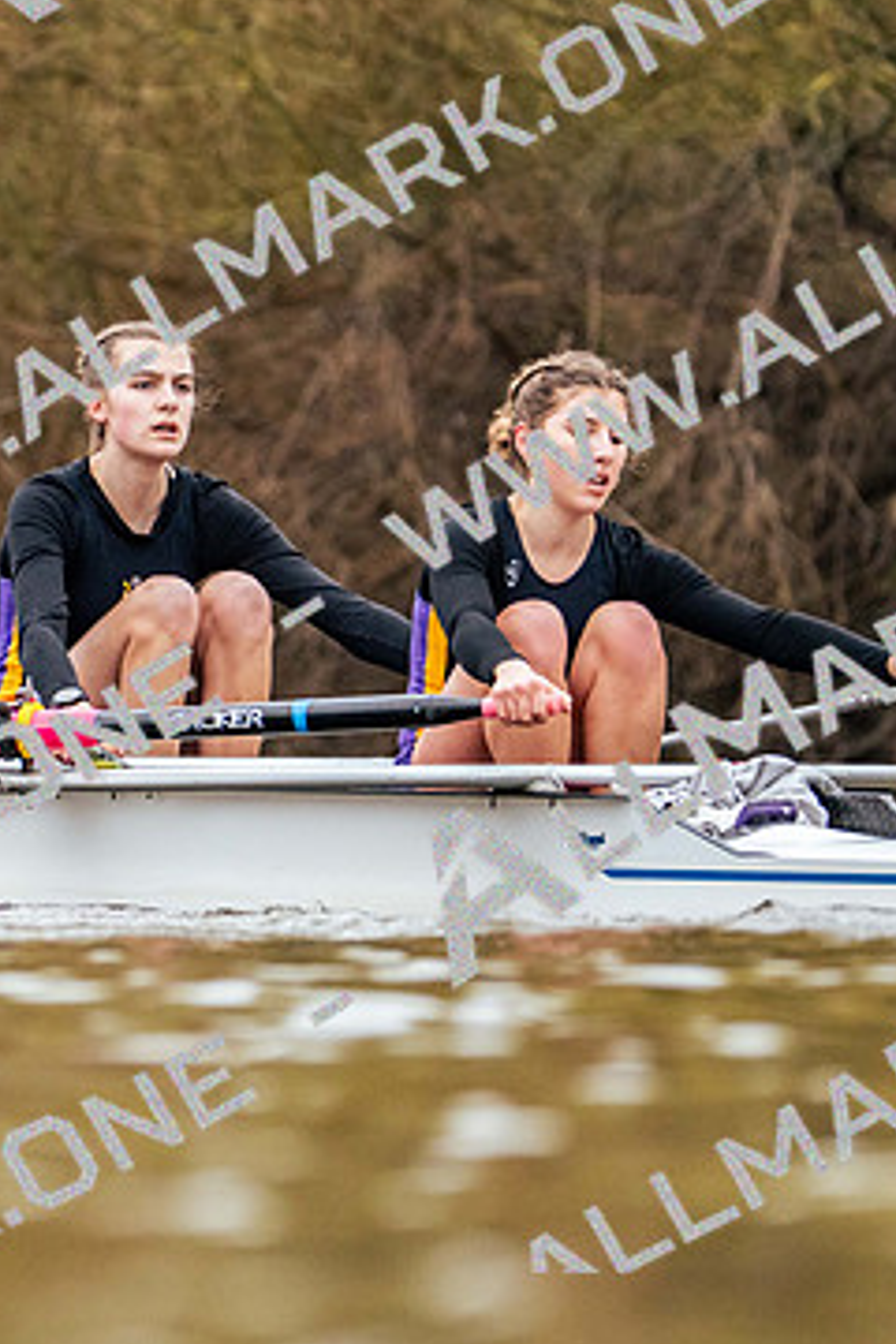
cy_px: 633
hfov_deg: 2.8
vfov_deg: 4.2
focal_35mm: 493
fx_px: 18404
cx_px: 112
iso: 5000
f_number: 6.3
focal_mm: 306
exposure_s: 1/2000
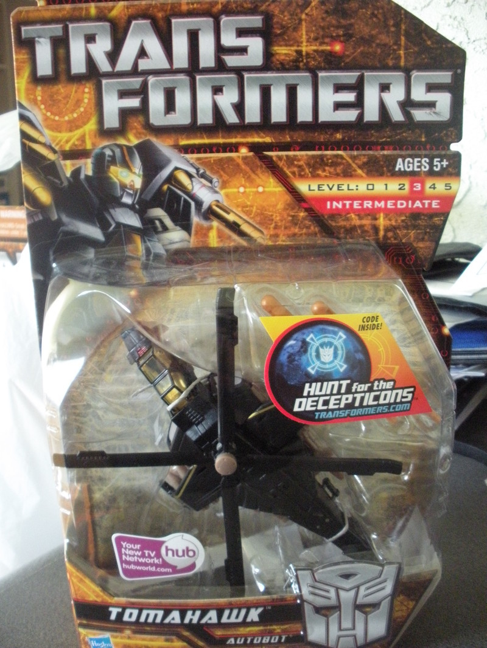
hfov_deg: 40.7
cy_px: 324
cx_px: 244
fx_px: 656
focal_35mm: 35
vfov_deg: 52.6
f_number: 3.5
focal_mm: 6.3
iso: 693
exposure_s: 1/8.2
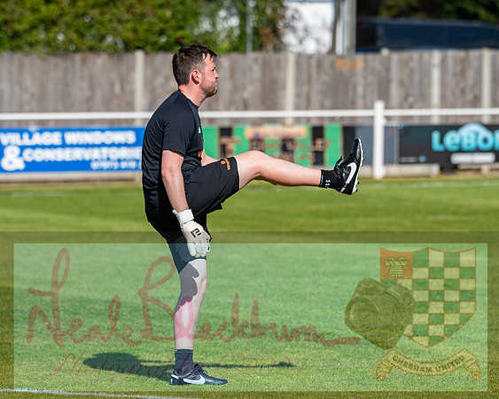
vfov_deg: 6.1
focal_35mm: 255
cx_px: 334
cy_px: 177
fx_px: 3760
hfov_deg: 7.6
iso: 50
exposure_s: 1/2000
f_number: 2.8
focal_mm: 135
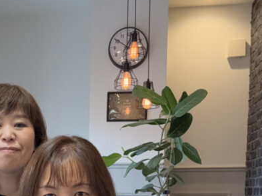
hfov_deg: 31.6
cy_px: 225
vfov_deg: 22.7
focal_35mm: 60
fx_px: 454
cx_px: 62
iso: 80
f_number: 1.9
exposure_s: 1/50
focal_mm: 2.69
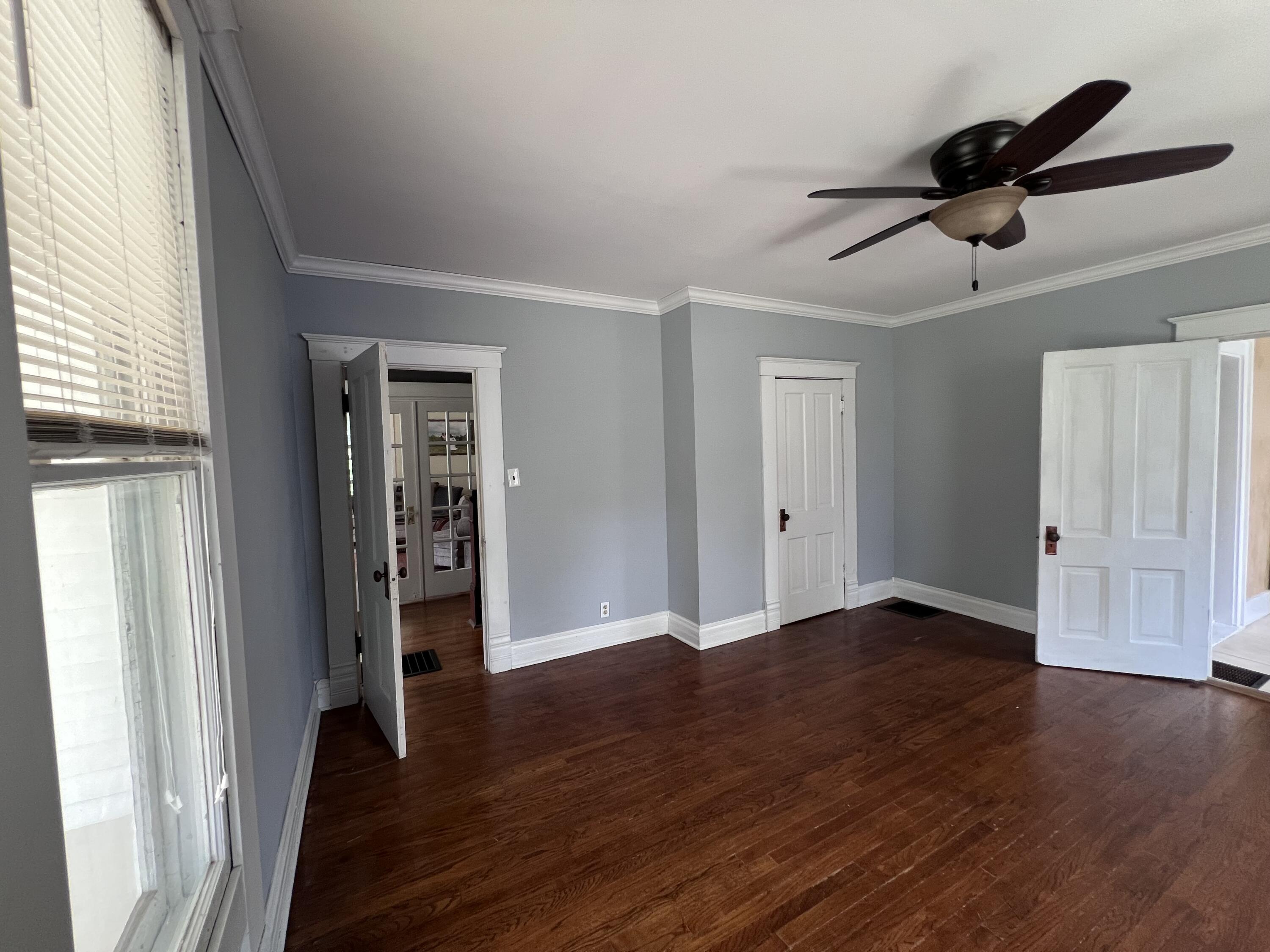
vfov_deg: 89.9
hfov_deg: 106.2
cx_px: 635
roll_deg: +1.7
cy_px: 476
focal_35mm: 13
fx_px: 477
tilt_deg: -3.2
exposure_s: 1/99
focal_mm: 1.57
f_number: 1.8
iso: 160
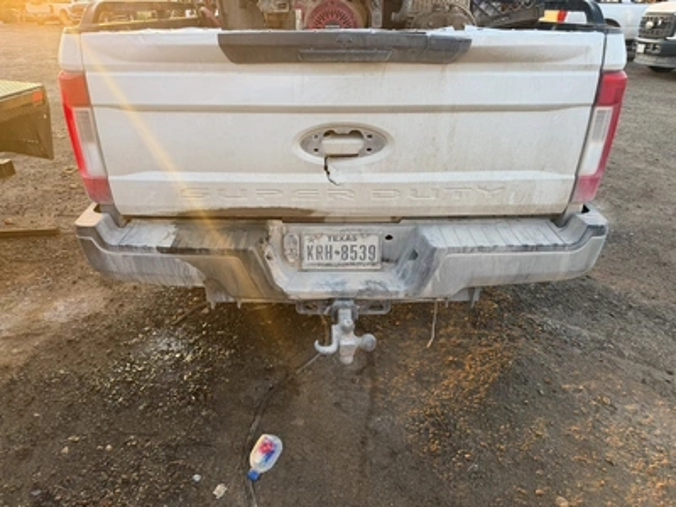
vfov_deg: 56.8
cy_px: 254
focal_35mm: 24
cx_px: 338
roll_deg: -0.1
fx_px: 469
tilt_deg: -26.1
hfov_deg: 71.6
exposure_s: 1/143
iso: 50
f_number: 1.78
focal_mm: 6.76
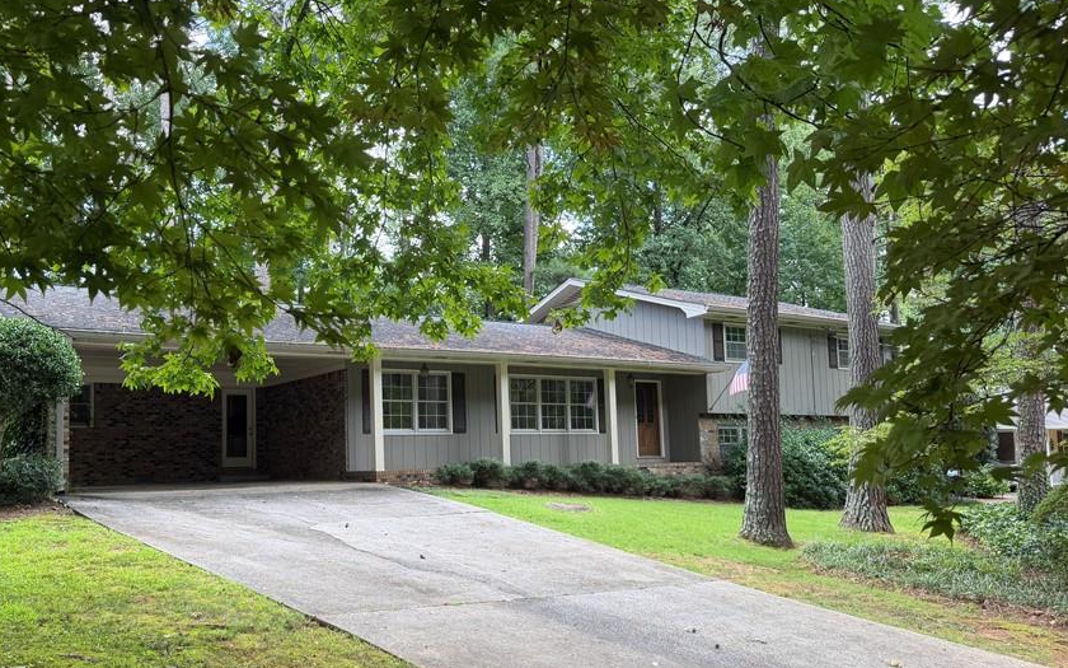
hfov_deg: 60.8
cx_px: 440
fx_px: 902
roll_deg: +1.3
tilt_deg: +4.9
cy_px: 389
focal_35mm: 31
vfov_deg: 40.5
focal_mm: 6.76
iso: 80
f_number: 1.78
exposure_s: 1/196
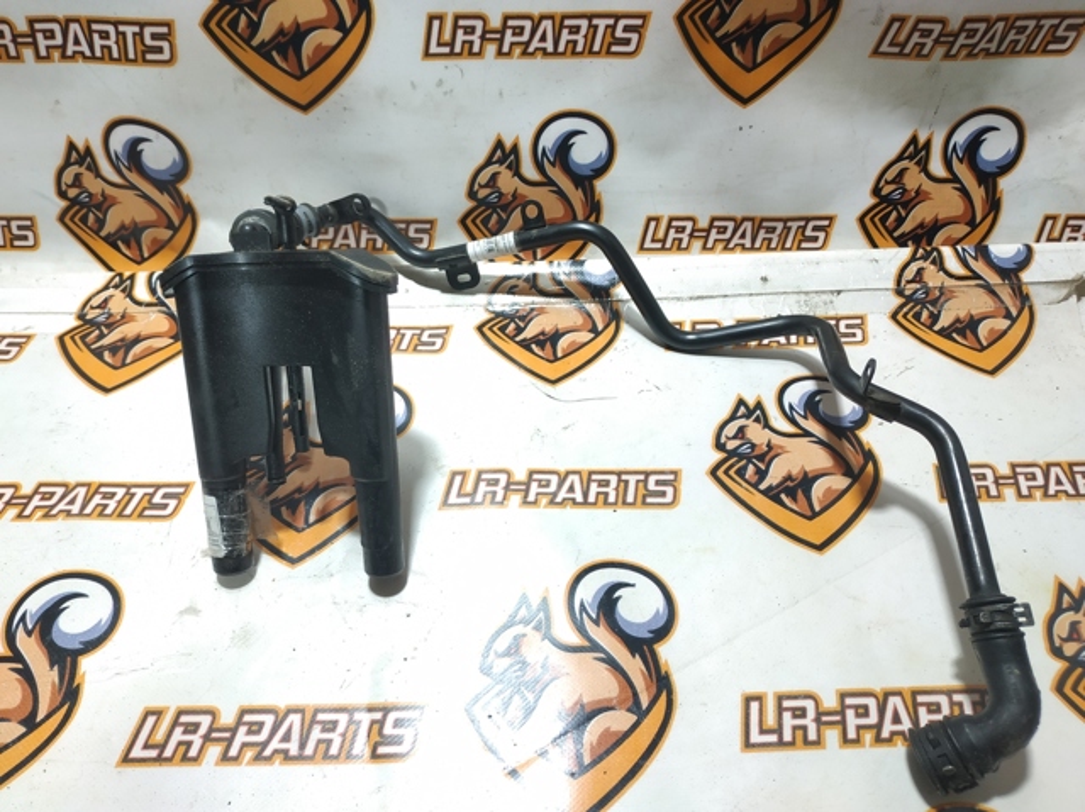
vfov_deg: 56.8
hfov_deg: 71.6
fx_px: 752
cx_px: 542
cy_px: 406
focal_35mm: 24
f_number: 1.9
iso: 125
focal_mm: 3.94
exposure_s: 1/50
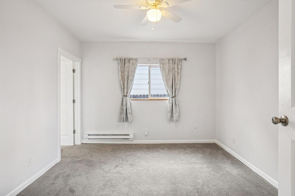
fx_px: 131
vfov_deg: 73.7
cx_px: 156
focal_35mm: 16
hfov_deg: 96.6
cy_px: 100
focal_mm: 10
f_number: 8
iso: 400
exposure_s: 1/15
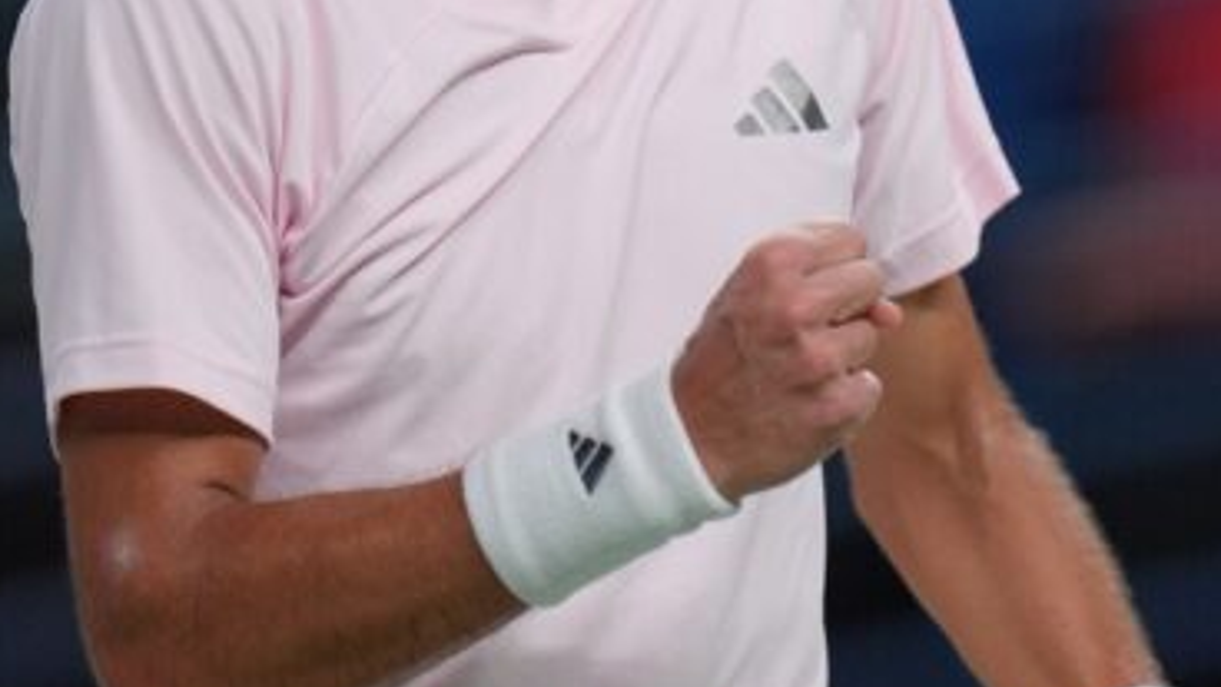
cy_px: 83
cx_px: 932
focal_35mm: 1137
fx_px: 36812
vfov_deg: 1.1
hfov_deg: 1.9
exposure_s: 1/2000
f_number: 2.8
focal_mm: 400
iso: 2000
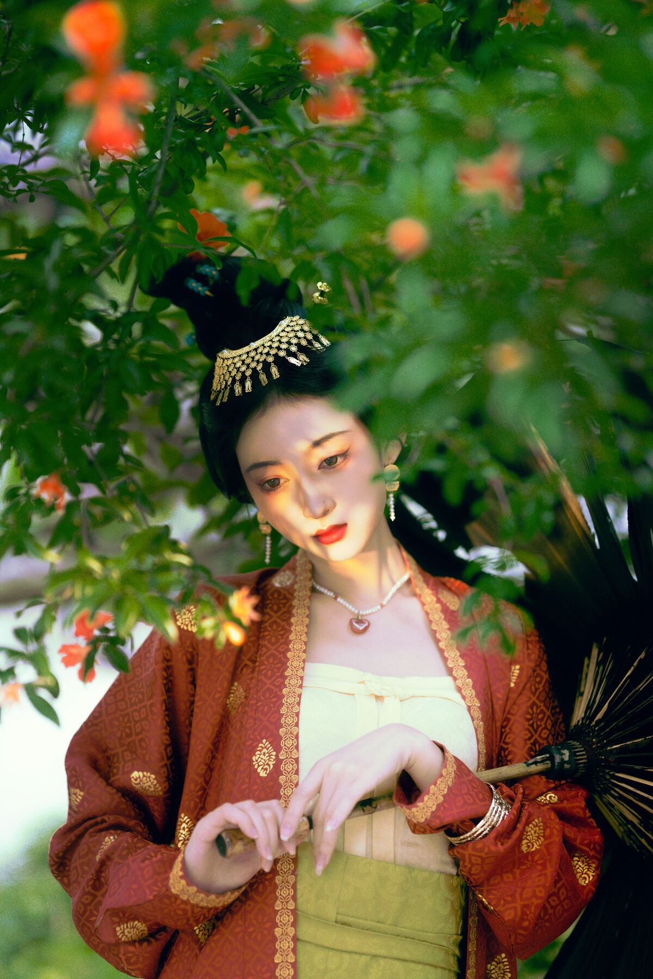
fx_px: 2313
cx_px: 326
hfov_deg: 16.1
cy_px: 490
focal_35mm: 85
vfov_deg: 23.9
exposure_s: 1/800
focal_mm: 85
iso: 250
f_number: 1.6
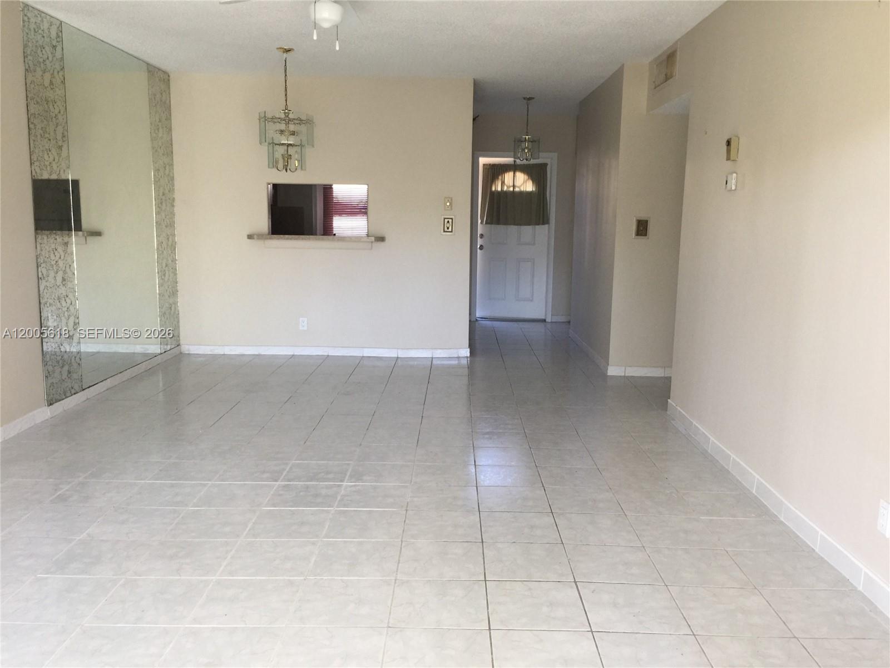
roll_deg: -2.2
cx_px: 445
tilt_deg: -9.6
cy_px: 334
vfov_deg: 48.2
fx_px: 746
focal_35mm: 29
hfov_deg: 61.7
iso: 50
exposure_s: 1/30
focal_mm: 4.15
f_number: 2.2
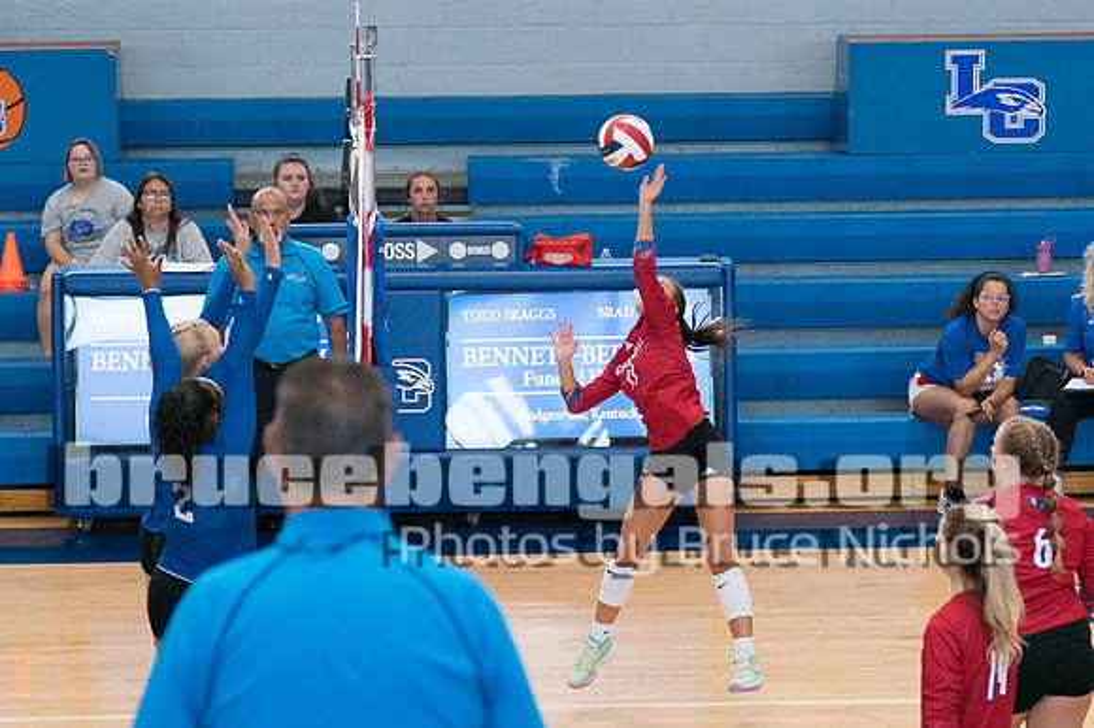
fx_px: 4319
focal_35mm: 142
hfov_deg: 14.4
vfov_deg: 9.6
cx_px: 690
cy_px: 344
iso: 3200
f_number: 2.8
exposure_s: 1/1250
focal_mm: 70
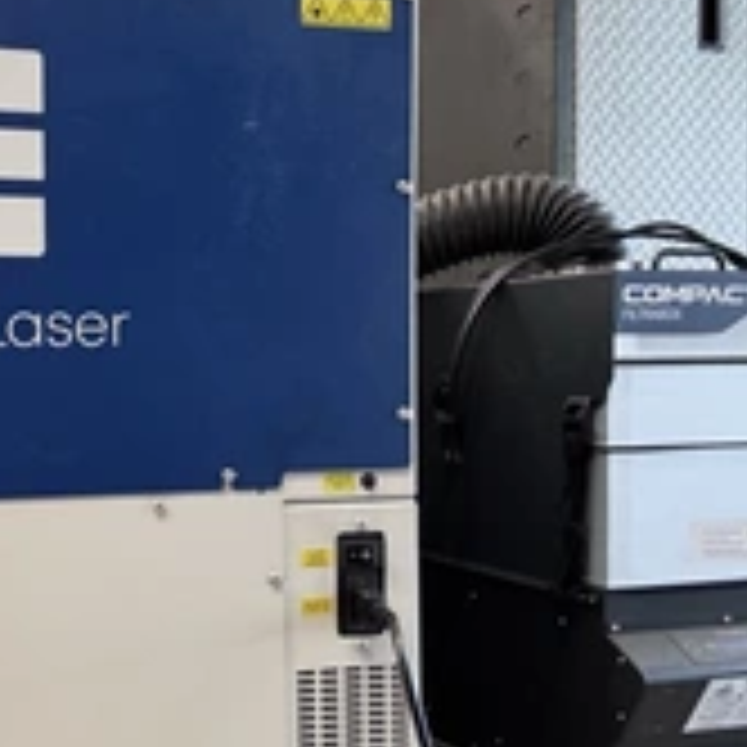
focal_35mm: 49
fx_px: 1196
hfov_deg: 32.8
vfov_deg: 34.6
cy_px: 423
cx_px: 68
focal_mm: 2.69
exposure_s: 1/60
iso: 160
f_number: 1.9
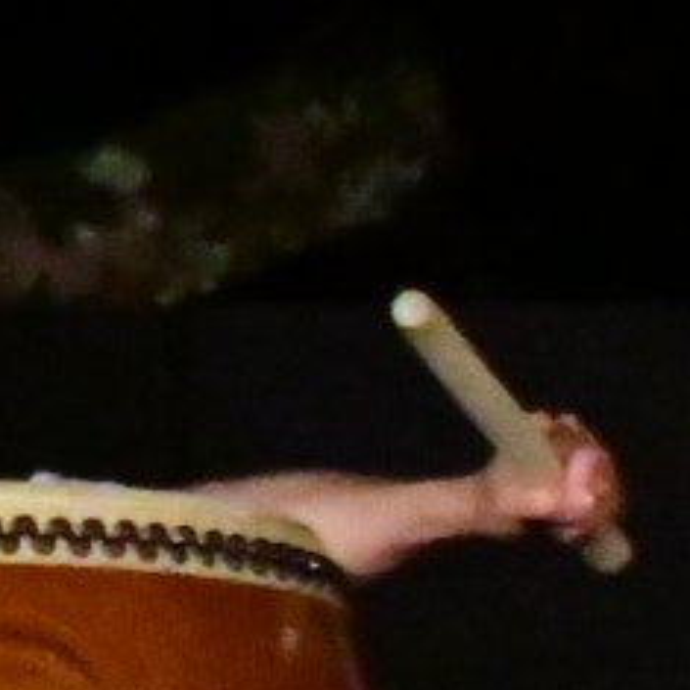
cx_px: 2625
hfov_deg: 0.9
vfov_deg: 0.9
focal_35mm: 1885
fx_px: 42510
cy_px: 689
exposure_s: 1/1250
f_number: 5.6
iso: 20000
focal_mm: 170
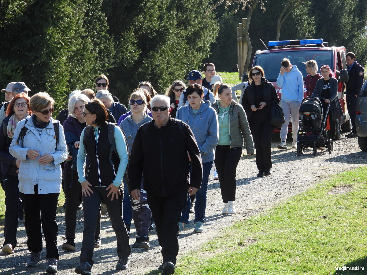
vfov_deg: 7.4
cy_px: 138
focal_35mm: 200
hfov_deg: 9.9
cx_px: 184
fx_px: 2120
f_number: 4.5
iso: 100
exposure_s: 1/250
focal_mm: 35.9
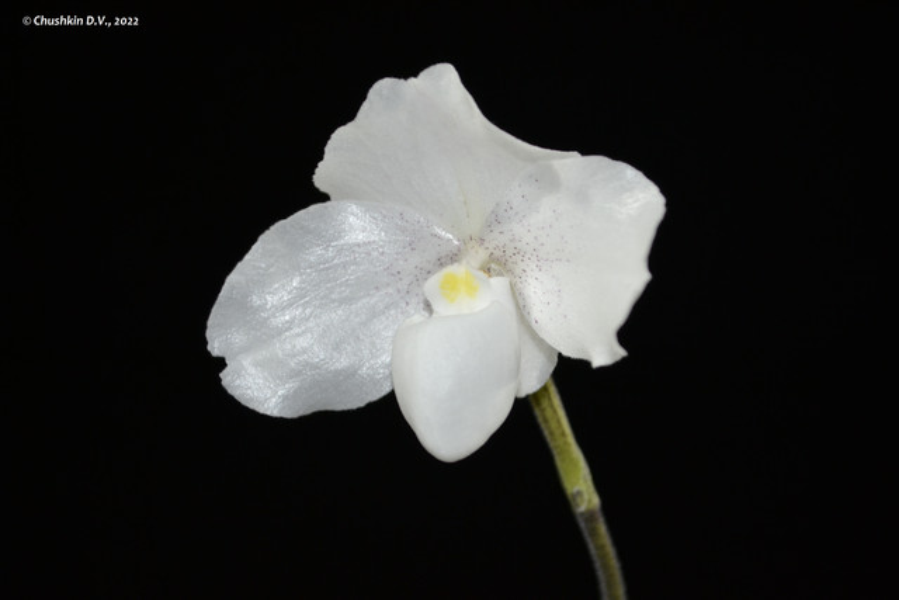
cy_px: 300
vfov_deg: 16.6
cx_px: 450
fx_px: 2061
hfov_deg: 24.6
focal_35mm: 82
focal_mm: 55
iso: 400
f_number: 5.6
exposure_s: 1/60
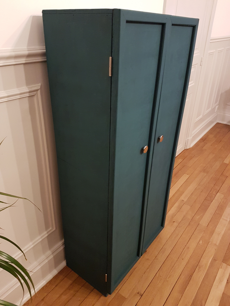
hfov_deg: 53.1
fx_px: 230
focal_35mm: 26
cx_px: 115
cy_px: 153
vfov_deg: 67.3
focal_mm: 4.2
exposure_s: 1/25
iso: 250
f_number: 1.7
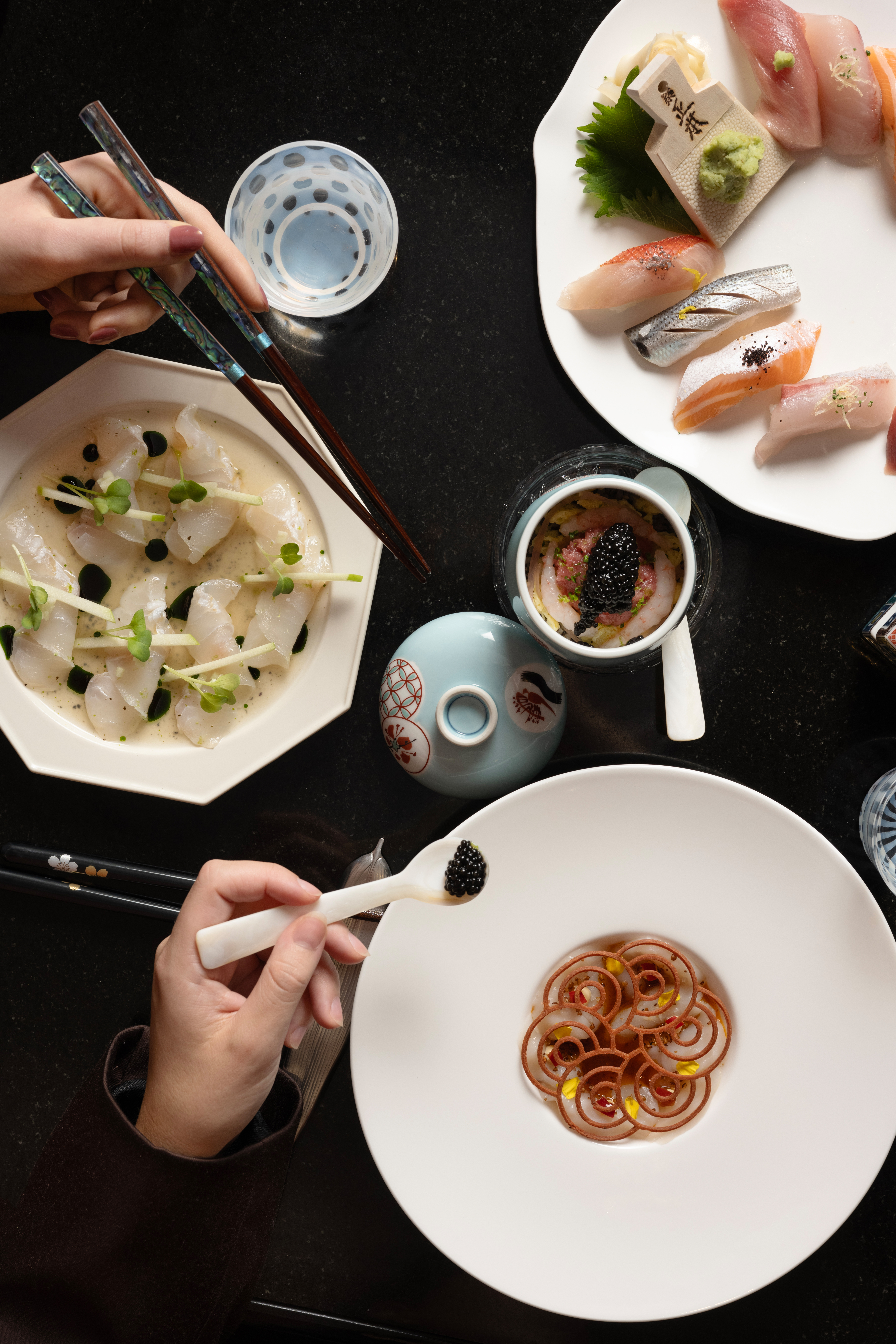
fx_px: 1867
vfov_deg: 39.6
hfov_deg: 27.0
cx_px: 448
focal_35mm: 50
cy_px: 672
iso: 250
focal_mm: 50
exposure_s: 1/160
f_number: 8
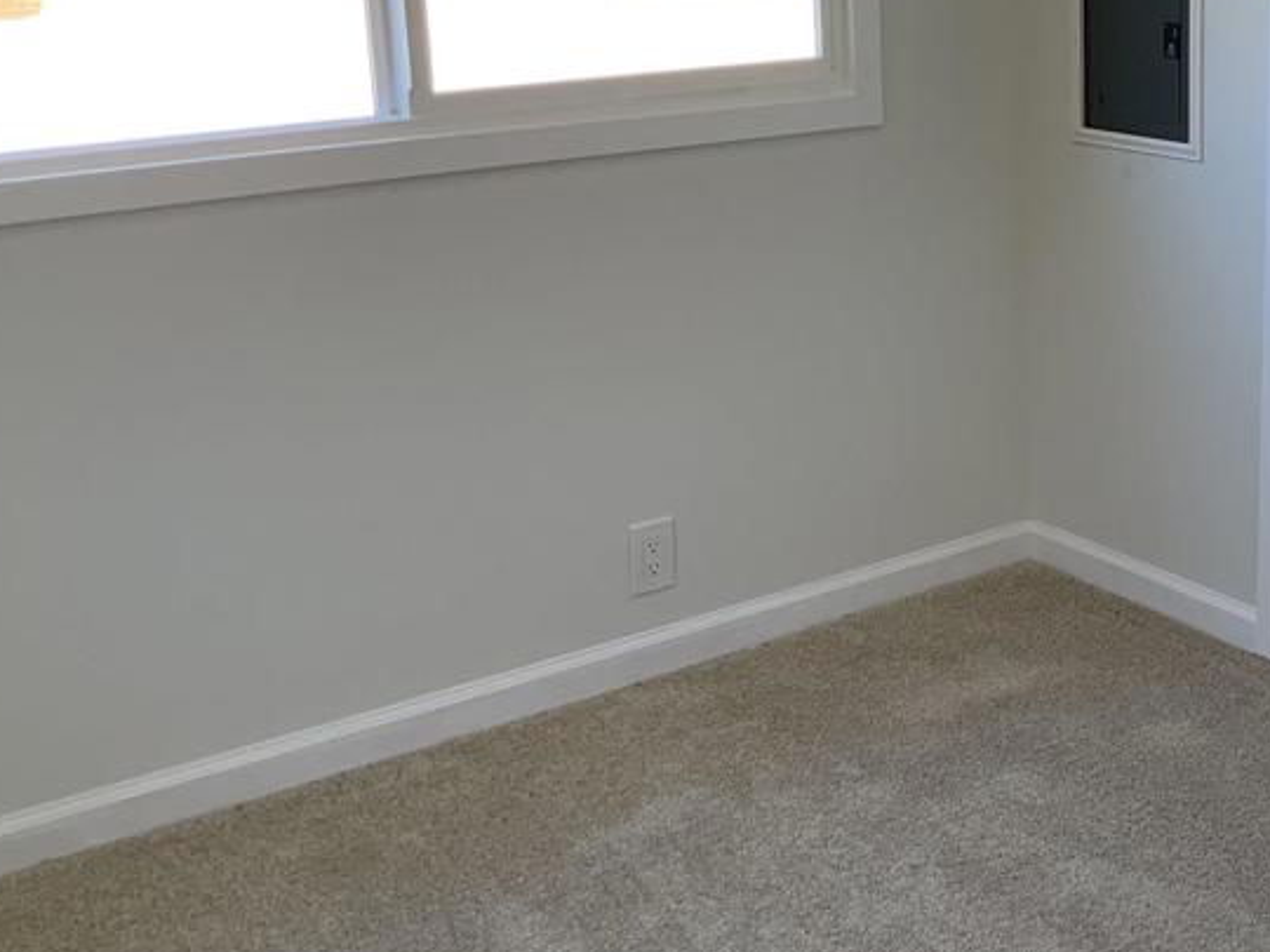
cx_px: 1131
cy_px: 310
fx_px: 2018
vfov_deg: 26.4
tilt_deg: -14.5
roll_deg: -0.1
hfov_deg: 33.2
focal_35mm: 55
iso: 40
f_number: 1.8
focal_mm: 3
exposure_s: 1/122
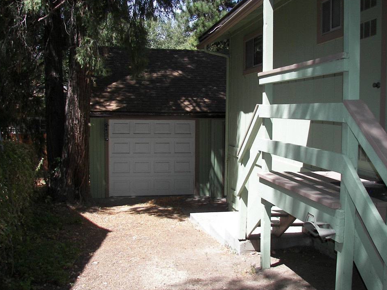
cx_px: 191
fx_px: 436
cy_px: 145
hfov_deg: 47.9
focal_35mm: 39
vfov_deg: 36.8
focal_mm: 6
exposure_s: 1/400
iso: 50
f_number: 2.8
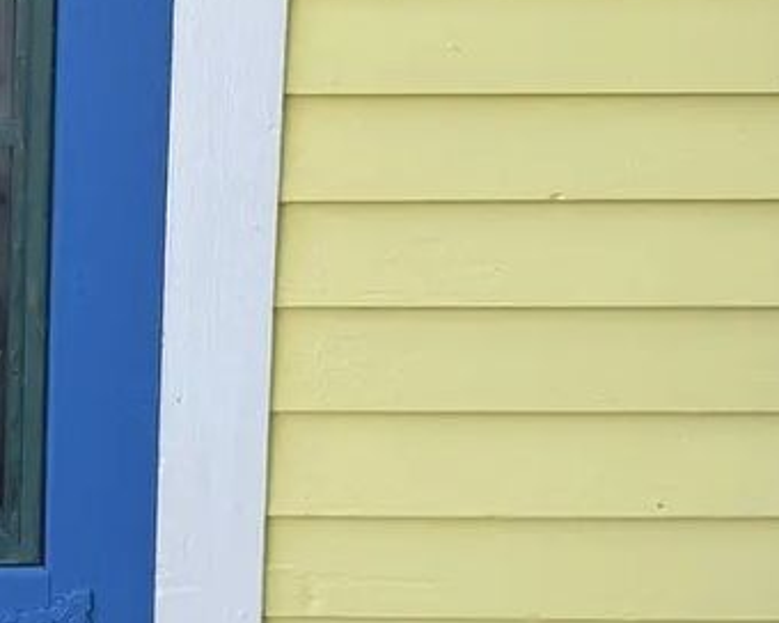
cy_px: 228
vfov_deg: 16.3
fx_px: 2167
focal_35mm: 94
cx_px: -275
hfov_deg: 18.7
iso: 80
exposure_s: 1/416
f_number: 1.78
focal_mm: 6.76
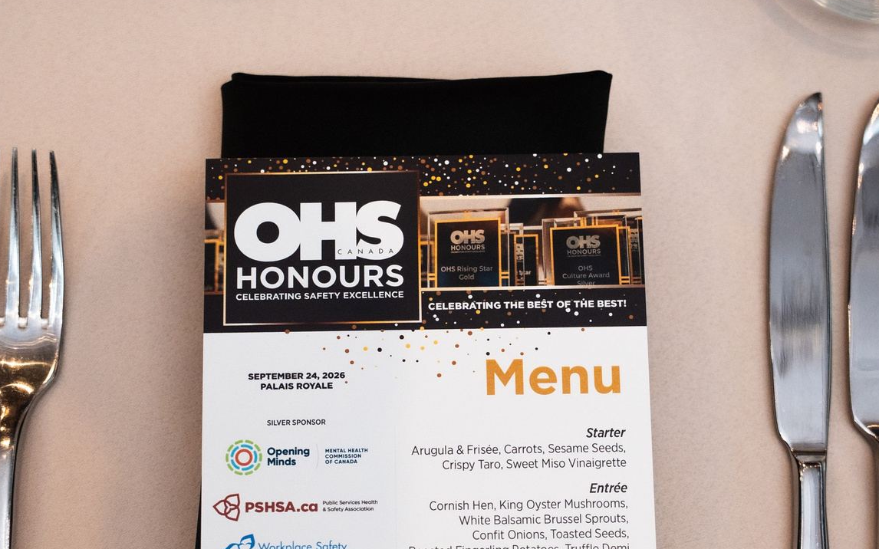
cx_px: 484
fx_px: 2036
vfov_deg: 15.3
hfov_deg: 24.4
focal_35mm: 85
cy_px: 424
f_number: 2.8
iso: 1000
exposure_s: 1/200
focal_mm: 37
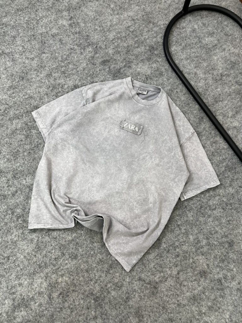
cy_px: 162
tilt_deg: -79.1
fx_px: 242
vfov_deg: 67.3
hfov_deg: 53.1
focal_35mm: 26
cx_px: 121
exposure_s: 1/100
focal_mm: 5.7
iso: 80
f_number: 1.5
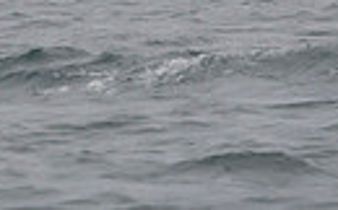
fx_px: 10879
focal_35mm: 1182
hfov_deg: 1.8
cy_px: -539
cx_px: -77
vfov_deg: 1.1
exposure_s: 1/800
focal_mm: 260
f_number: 10
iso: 400
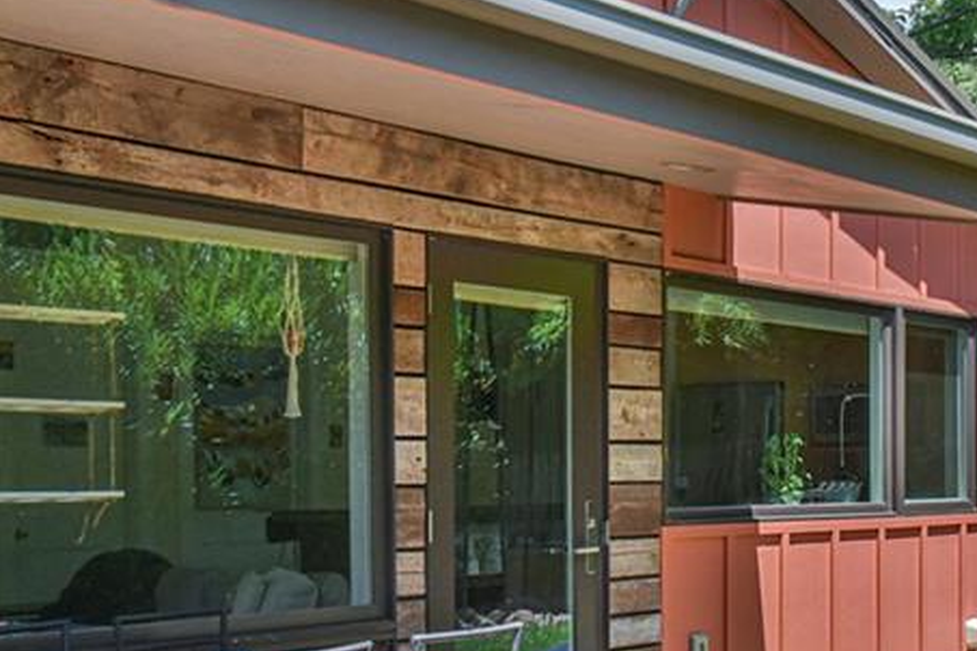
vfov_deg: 22.1
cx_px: 893
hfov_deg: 31.3
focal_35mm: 61
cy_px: 480
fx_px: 1655
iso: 1600
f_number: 11
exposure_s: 1/500
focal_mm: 27
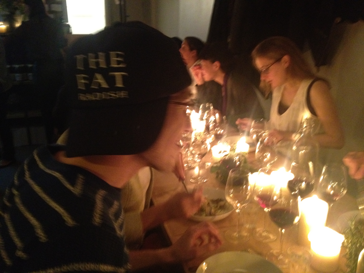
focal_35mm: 35
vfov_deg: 40.7
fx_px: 368
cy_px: 136
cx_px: 182
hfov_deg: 52.6
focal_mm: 4.28
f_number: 2.4
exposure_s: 1/15
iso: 640
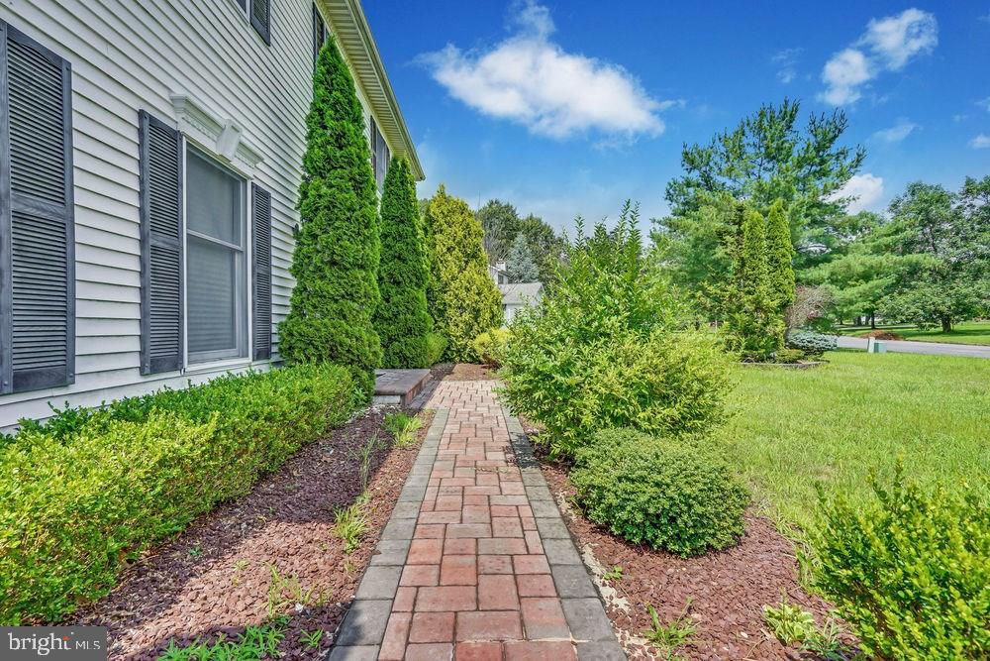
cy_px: 330
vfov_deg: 73.8
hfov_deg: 96.7
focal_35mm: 16
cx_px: 495
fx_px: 440
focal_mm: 16
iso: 100
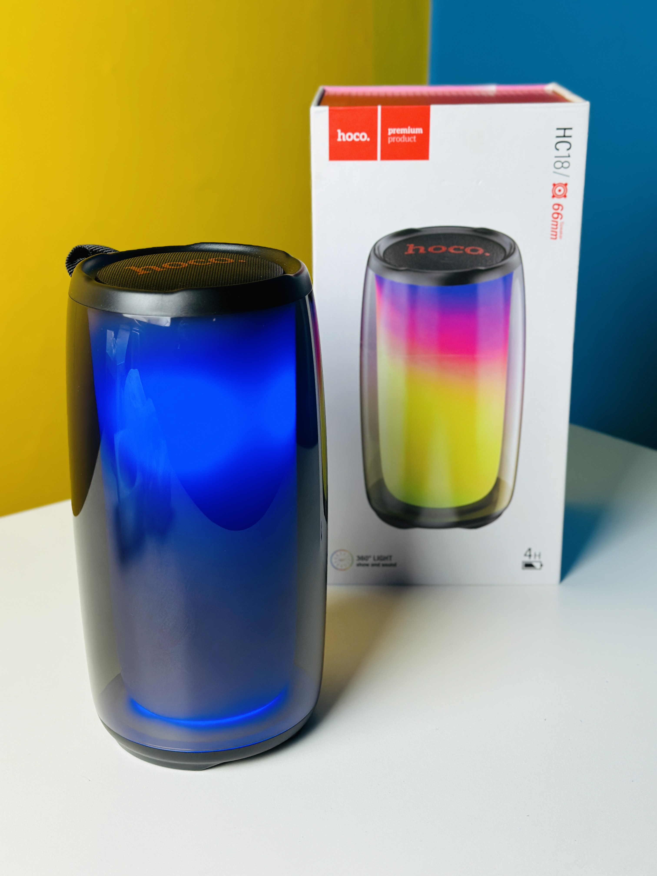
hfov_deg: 30.3
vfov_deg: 39.7
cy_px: 438
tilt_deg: -19.2
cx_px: 328
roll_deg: -0.7
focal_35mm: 48
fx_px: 1215
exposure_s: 1/50
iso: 100
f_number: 1.78
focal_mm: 6.86
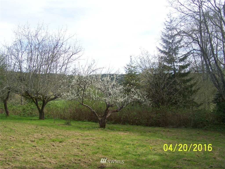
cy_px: 84
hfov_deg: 49.0
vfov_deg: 37.7
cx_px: 112
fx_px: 247
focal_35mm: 38
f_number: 4
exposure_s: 1/250
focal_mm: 6.3
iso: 64
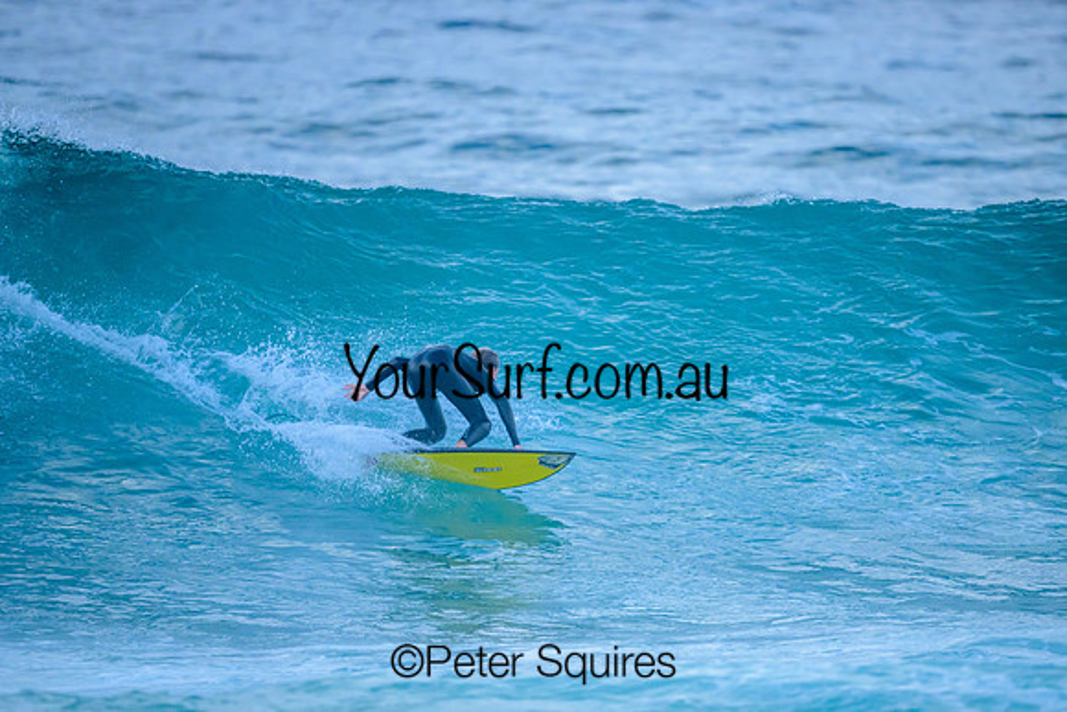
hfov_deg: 2.6
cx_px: 534
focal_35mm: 800
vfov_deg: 1.7
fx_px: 23716
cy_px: 356
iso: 2800
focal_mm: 800
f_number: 6.3
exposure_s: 1/2000
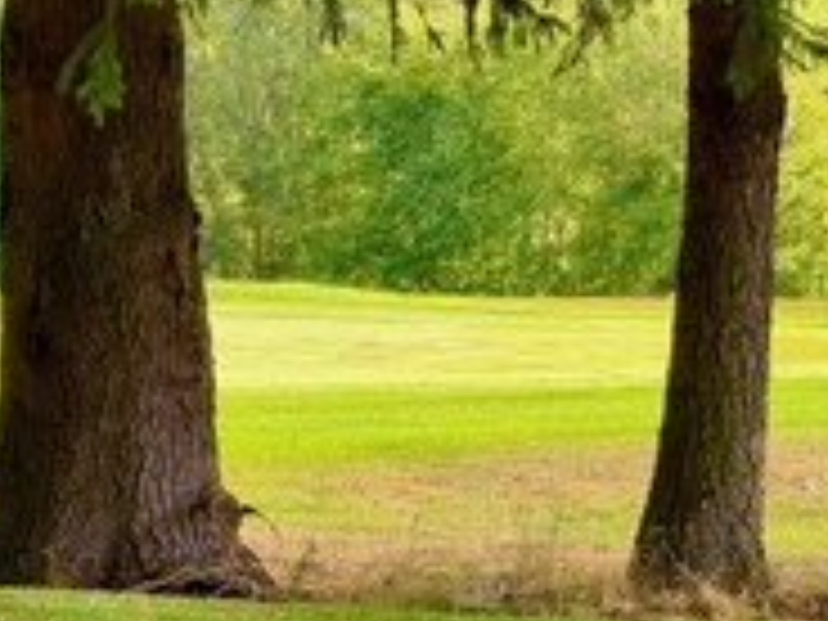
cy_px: 216
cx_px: 338
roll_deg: +0.5
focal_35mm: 261
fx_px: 6243
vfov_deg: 5.7
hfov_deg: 7.6
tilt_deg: -3.3
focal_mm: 15.66
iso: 50
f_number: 2.8
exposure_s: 1/193
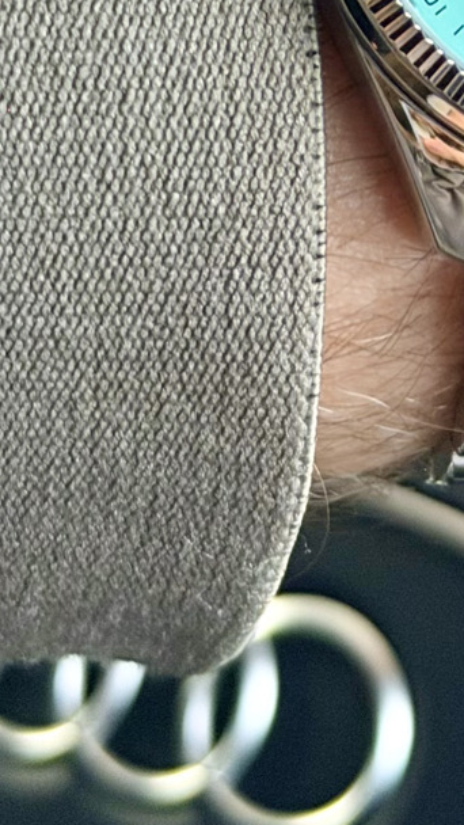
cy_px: -26
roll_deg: -1.3
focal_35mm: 129
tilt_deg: -32.4
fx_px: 2822
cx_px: 579
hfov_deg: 9.3
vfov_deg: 16.3
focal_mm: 6.76
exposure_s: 1/40
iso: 500
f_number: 1.78
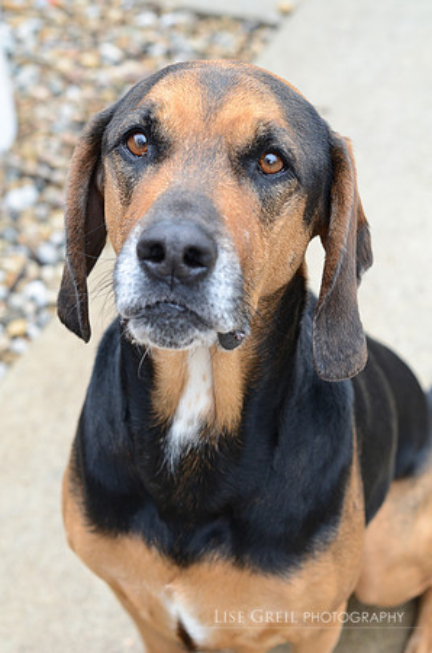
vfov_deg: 27.0
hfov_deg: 18.1
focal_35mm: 75
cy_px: 326
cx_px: 216
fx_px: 1356
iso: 500
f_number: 5
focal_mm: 50
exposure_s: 1/400
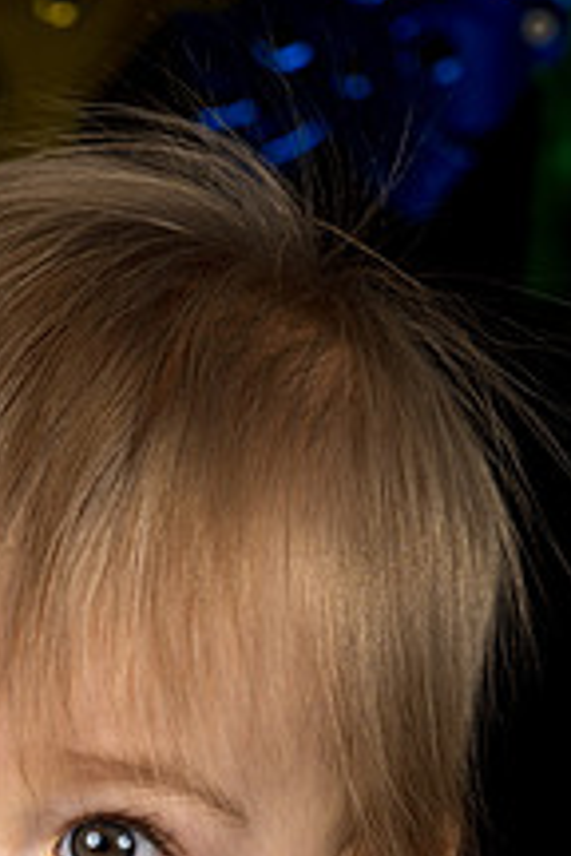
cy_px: 832
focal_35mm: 125
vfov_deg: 16.1
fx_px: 2974
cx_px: 0
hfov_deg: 10.9
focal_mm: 60
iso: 100
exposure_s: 1/160
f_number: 6.3
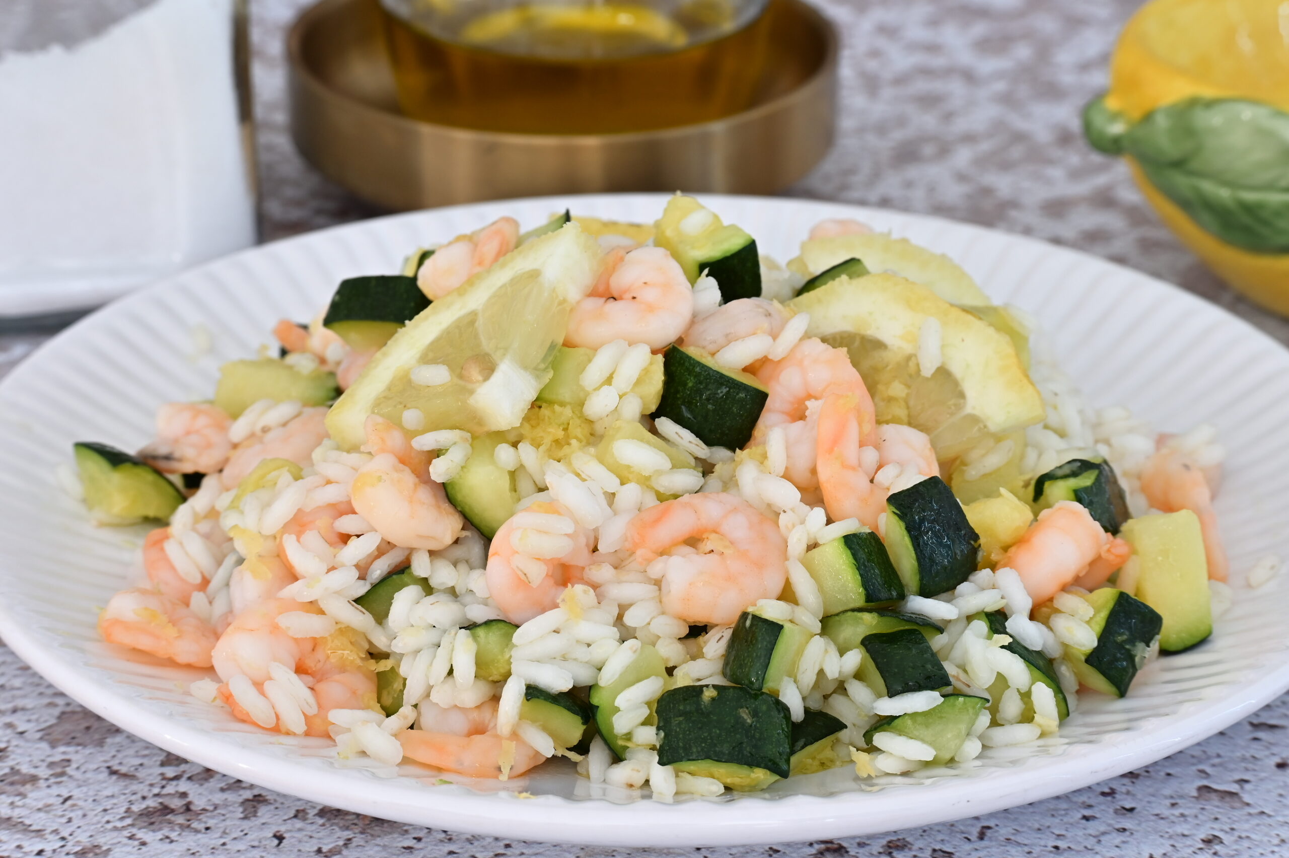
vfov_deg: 11.6
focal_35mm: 118
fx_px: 4223
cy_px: 429
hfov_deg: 17.4
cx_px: 644
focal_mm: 79
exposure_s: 2
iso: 200
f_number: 11
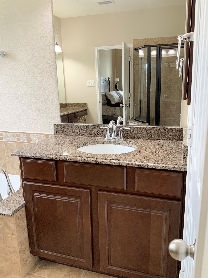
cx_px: 104
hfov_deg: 48.2
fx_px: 232
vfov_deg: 61.7
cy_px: 139
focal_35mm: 29
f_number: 1.8
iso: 80
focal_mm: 3
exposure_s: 1/60
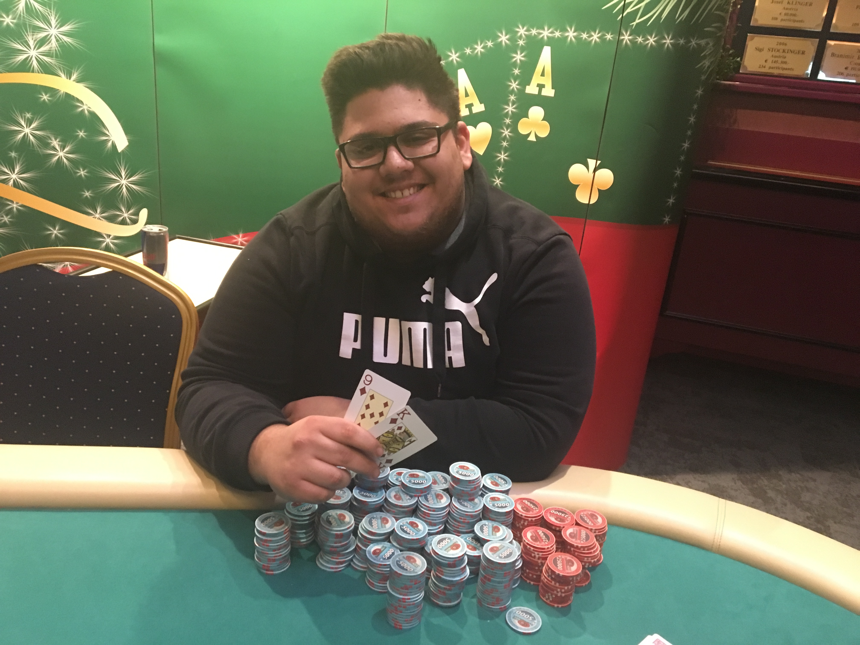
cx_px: 430
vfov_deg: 48.2
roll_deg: -5.6
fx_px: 720
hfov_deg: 61.7
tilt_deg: -20.5
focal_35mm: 29
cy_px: 322
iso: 250
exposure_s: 1/17
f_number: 2.2
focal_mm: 4.15
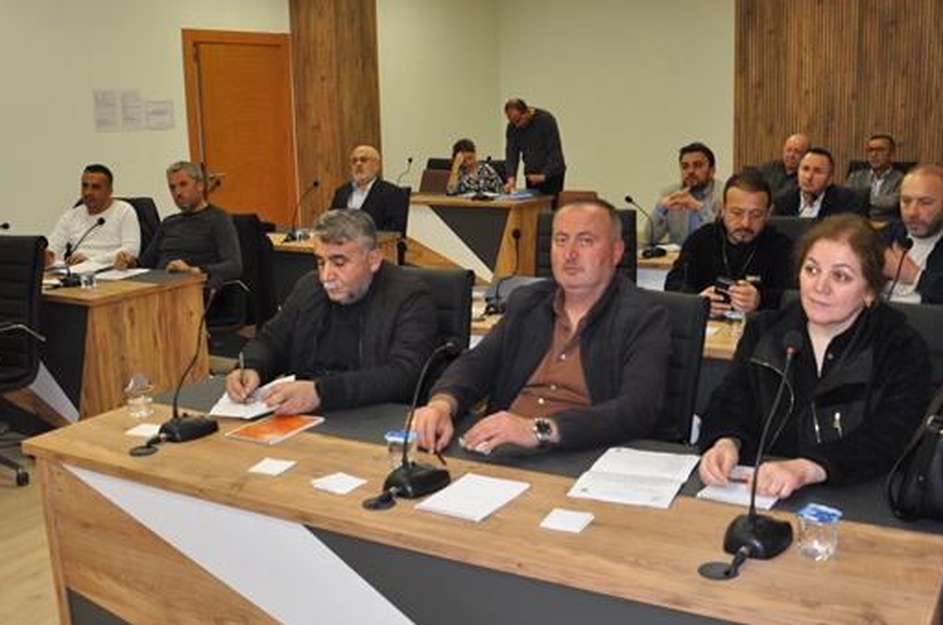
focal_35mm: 37
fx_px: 968
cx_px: 487
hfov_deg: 51.9
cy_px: 296
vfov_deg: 35.8
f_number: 4
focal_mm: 18
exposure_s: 1/60
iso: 640
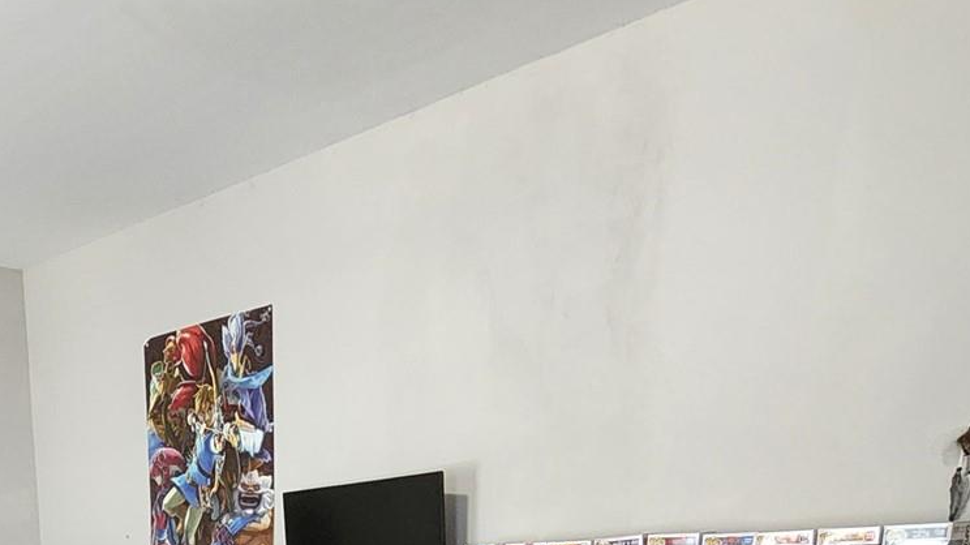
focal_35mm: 39
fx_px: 1003
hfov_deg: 47.2
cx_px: 123
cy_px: 863
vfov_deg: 23.1
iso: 500
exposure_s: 1/30
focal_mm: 2.2
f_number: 2.2
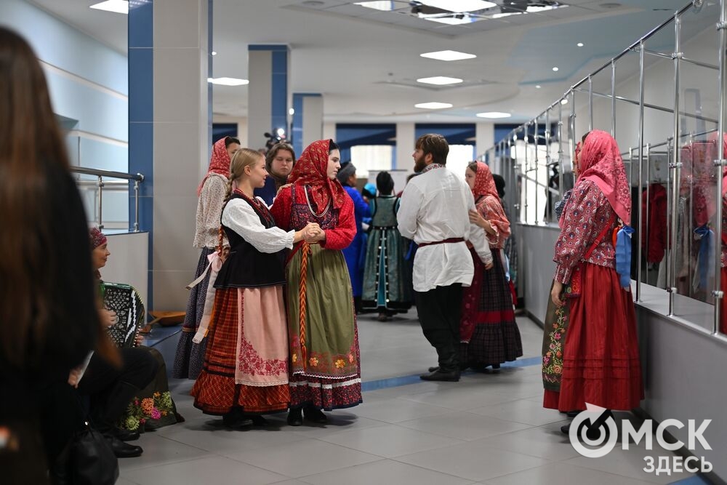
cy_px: 242
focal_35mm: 50
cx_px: 364
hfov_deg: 39.6
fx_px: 1010
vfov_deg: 27.0
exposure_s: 1/160
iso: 640
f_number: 1.8
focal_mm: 50
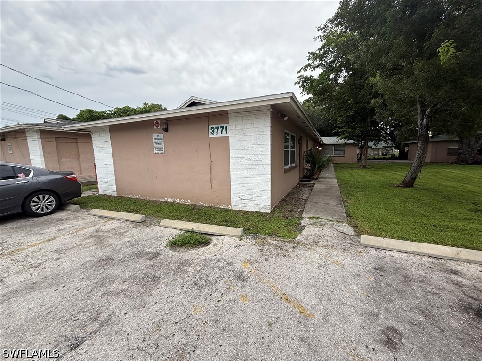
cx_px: 241
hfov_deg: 102.1
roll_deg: +0.8
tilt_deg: -6.5
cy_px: 180
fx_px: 195
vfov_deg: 85.7
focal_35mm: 14
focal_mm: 2.22
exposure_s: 1/227
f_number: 2.2
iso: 50
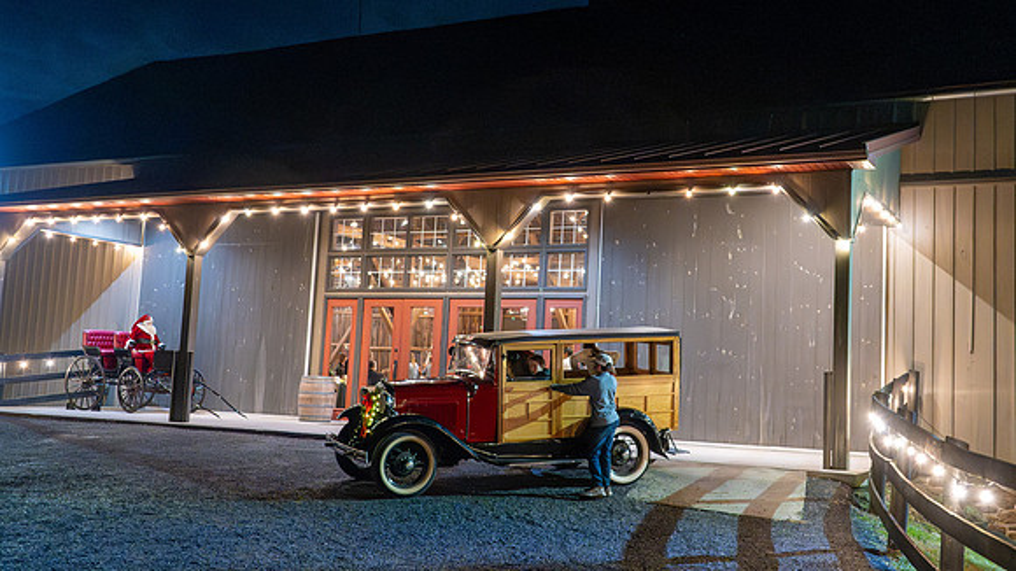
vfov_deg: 30.0
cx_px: 539
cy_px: 254
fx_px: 1064
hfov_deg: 51.0
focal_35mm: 40
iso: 12800
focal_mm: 23
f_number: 2.8
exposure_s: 1/50
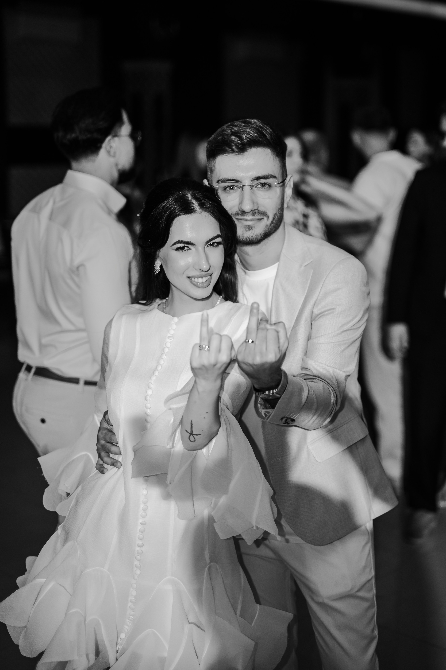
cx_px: 223
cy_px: 335
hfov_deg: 27.0
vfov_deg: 39.6
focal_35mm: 50
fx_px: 930
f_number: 1.4
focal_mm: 50
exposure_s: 1/200
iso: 640
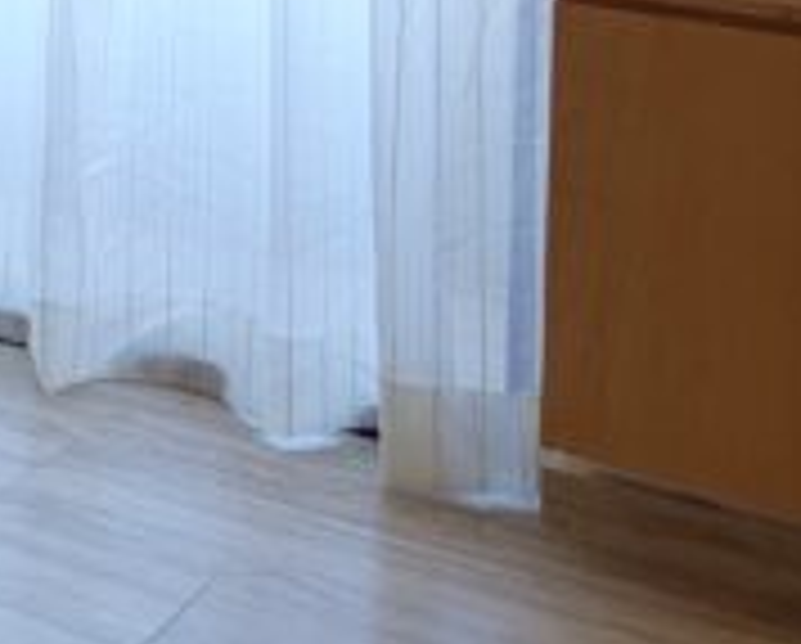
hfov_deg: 15.1
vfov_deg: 13.8
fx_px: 2398
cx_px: -828
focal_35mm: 101
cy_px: -468
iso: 240
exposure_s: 1/120
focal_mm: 5.24
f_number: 1.7
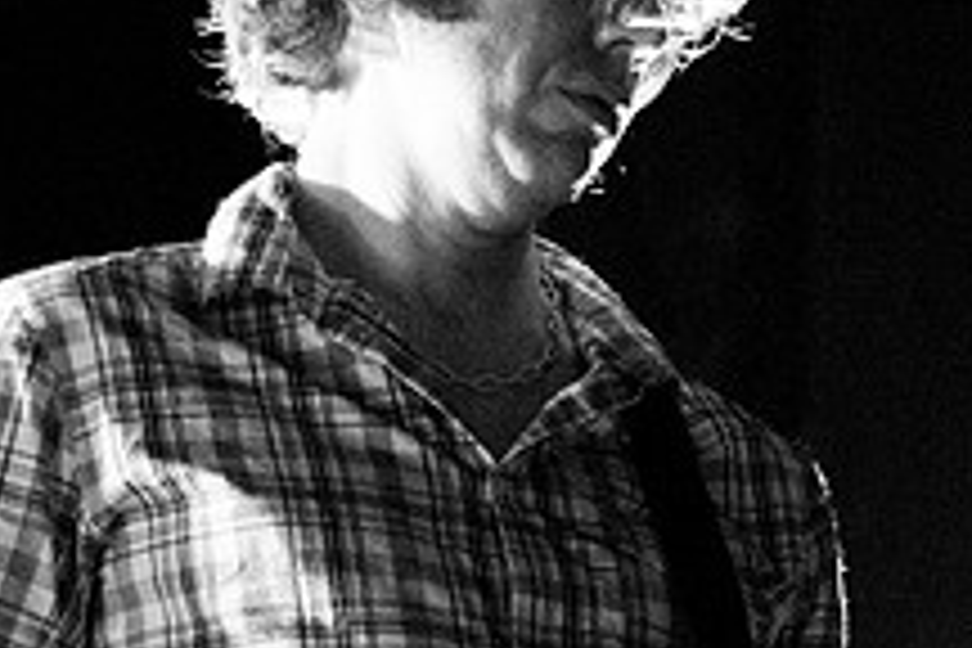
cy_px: 434
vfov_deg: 6.8
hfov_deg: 10.2
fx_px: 5427
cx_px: 824
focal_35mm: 201
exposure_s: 1/320
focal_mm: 50
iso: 1250
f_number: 2.2
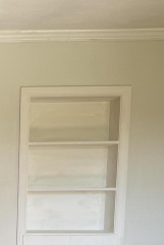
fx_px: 471
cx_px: -62
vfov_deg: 27.4
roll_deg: -0.5
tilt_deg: -6.6
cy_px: 250
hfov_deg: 18.1
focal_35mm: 69
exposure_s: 1/192
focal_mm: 6.76
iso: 64
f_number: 1.78
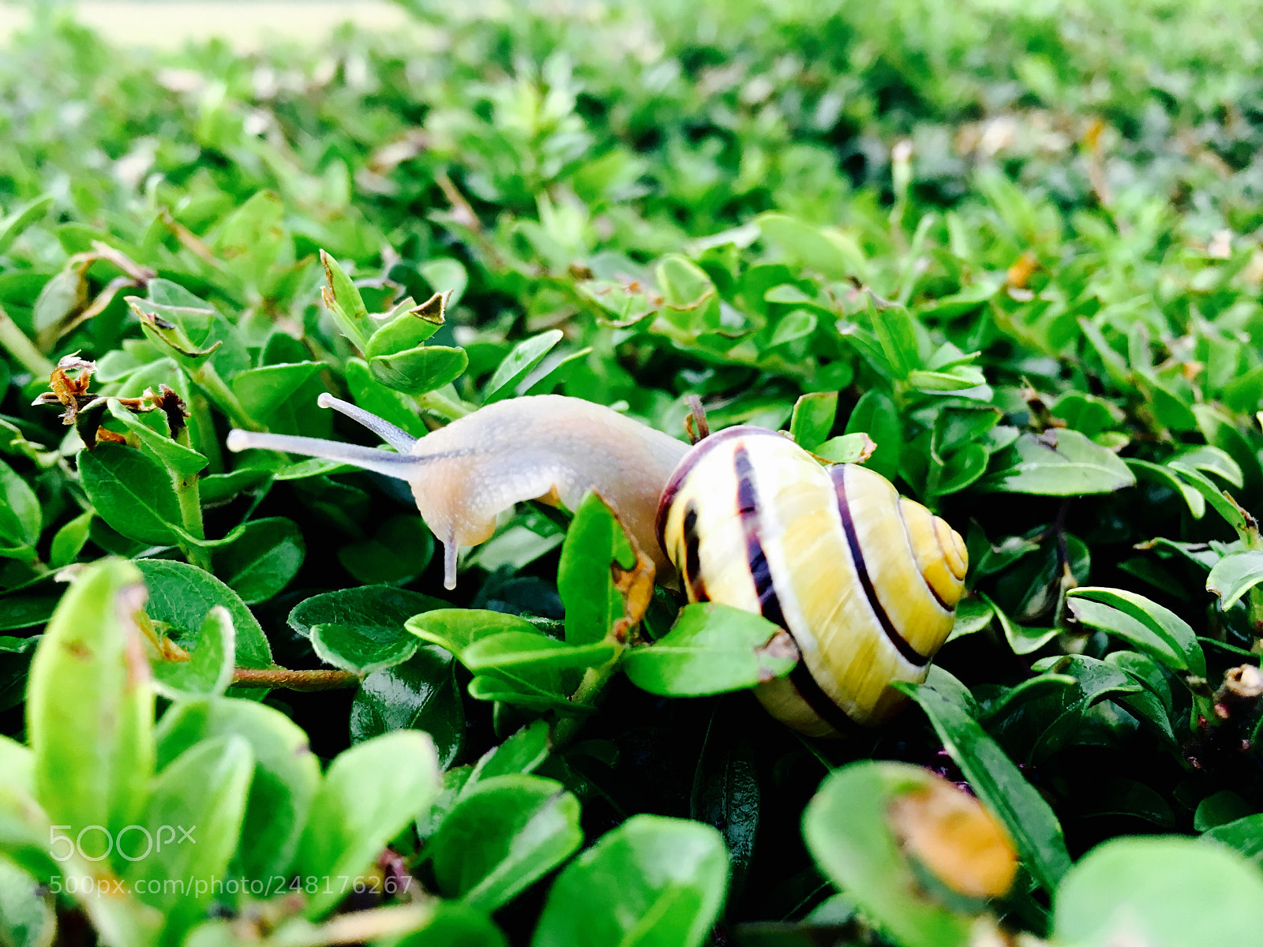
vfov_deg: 48.2
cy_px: 474
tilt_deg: -26.2
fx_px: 1058
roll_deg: -2.5
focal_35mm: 29
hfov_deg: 61.7
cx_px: 632
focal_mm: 4.15
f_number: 2.2
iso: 50
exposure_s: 1/33
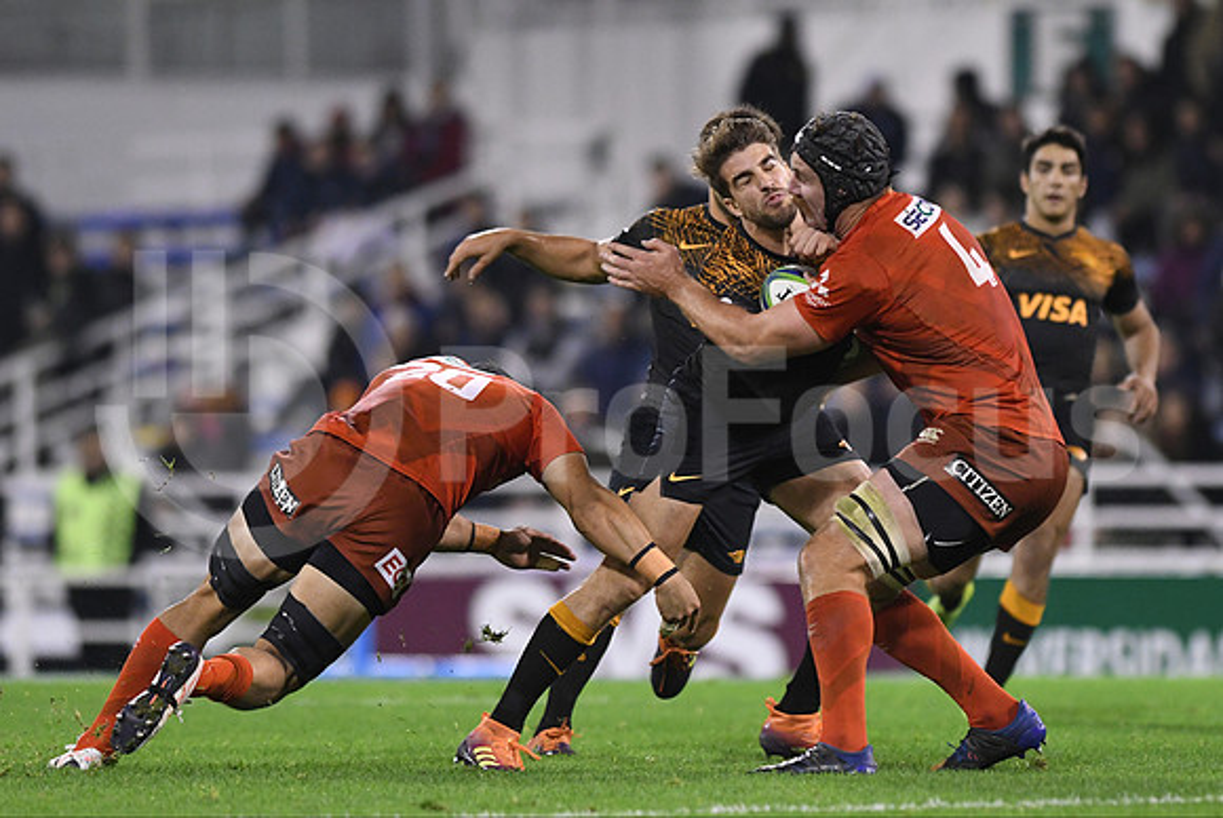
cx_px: 612
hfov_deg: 4.6
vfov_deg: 3.1
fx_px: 15303
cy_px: 409
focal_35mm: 450
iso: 3200
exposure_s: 1/1000
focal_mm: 300
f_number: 2.8
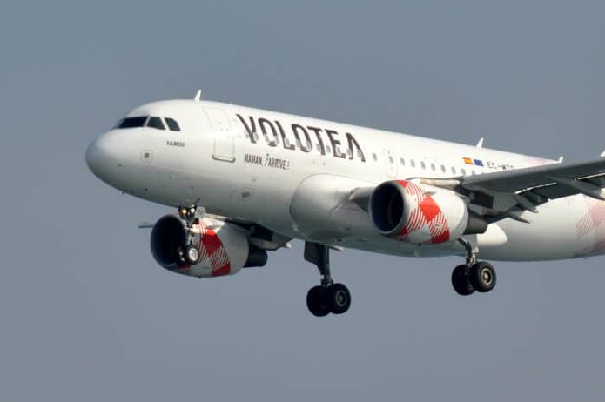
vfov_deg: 1.5
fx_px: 15581
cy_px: 177
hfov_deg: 2.2
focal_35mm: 928
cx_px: 444
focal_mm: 420
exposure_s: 1/2000
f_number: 5.6
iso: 200
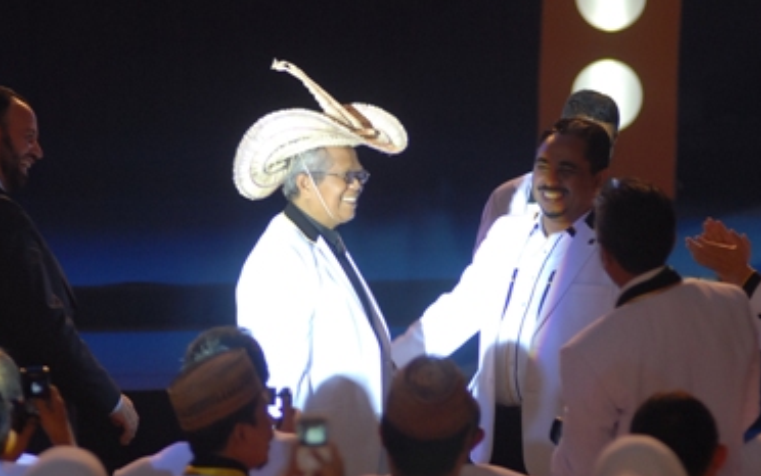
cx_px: 346
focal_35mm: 286
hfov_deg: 7.3
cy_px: 270
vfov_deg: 4.6
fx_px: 5927
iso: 400
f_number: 2.8
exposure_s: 1/80
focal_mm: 155
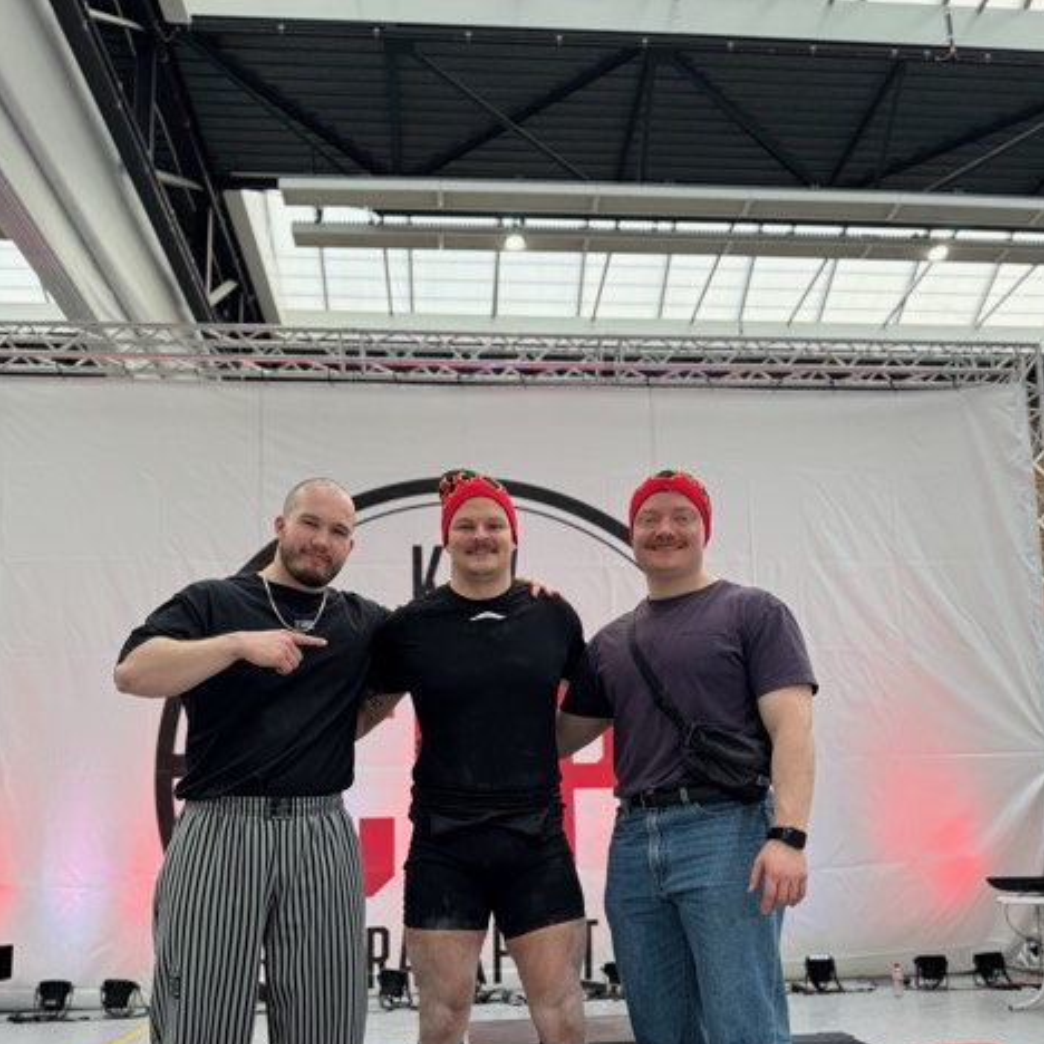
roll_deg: +0.9
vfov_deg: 54.3
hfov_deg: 55.6
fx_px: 990
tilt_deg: +8.5
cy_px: 712
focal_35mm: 29
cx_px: 529
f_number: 1.78
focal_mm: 6.76
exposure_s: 1/312
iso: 80
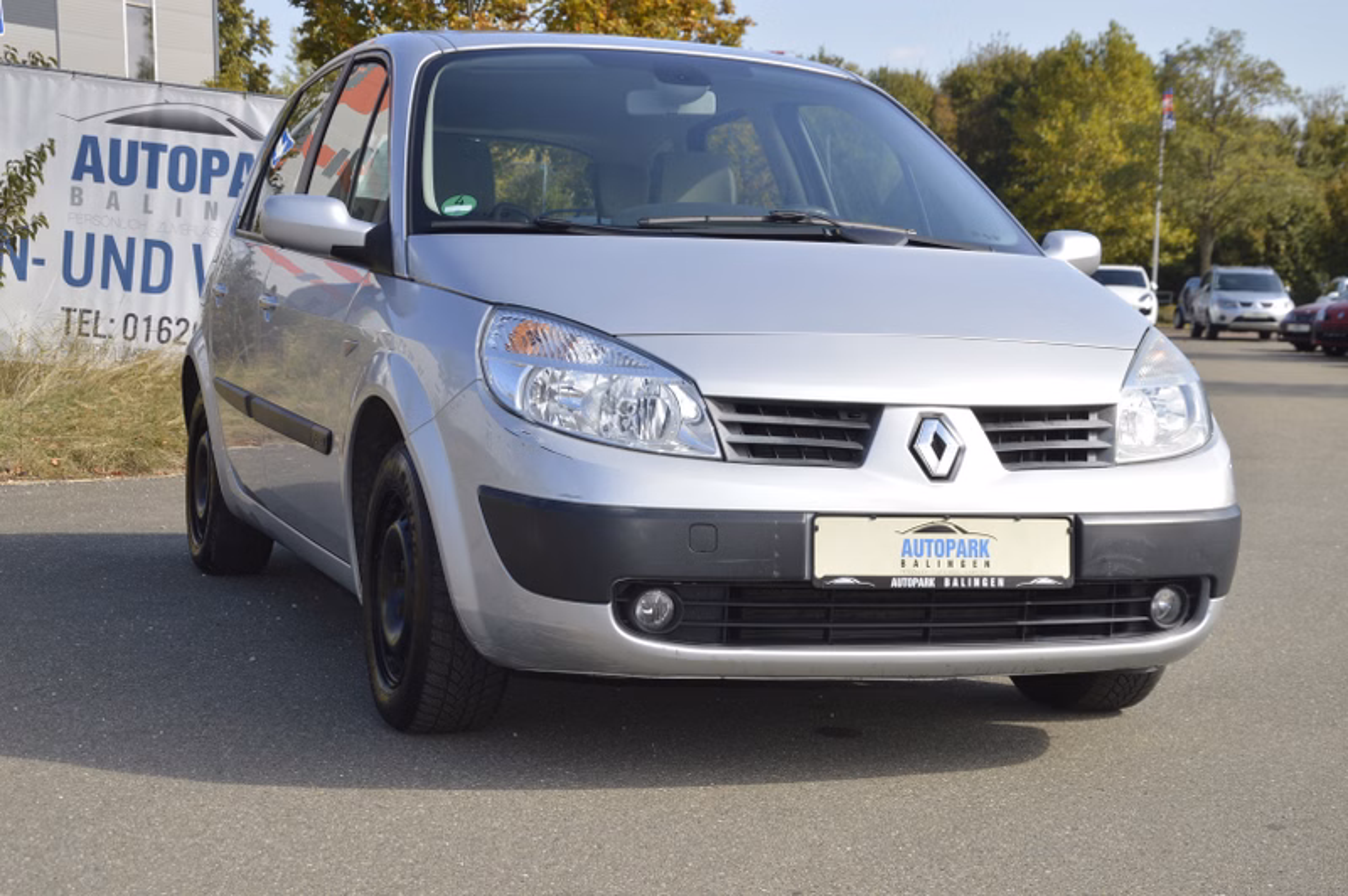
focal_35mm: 63
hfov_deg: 31.9
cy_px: 448
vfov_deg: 21.5
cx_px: 674
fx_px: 2357
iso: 100
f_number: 8
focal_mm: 42
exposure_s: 1/200
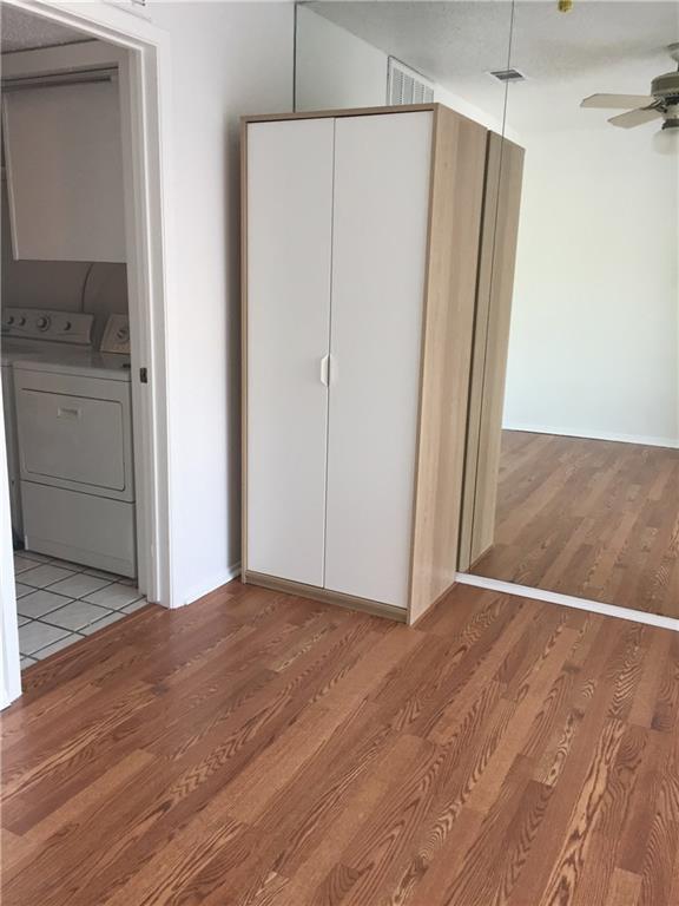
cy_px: 453
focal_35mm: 29
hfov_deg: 48.2
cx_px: 340
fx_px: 758
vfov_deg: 61.7
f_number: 2.2
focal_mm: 4.15
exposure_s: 1/30
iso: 32
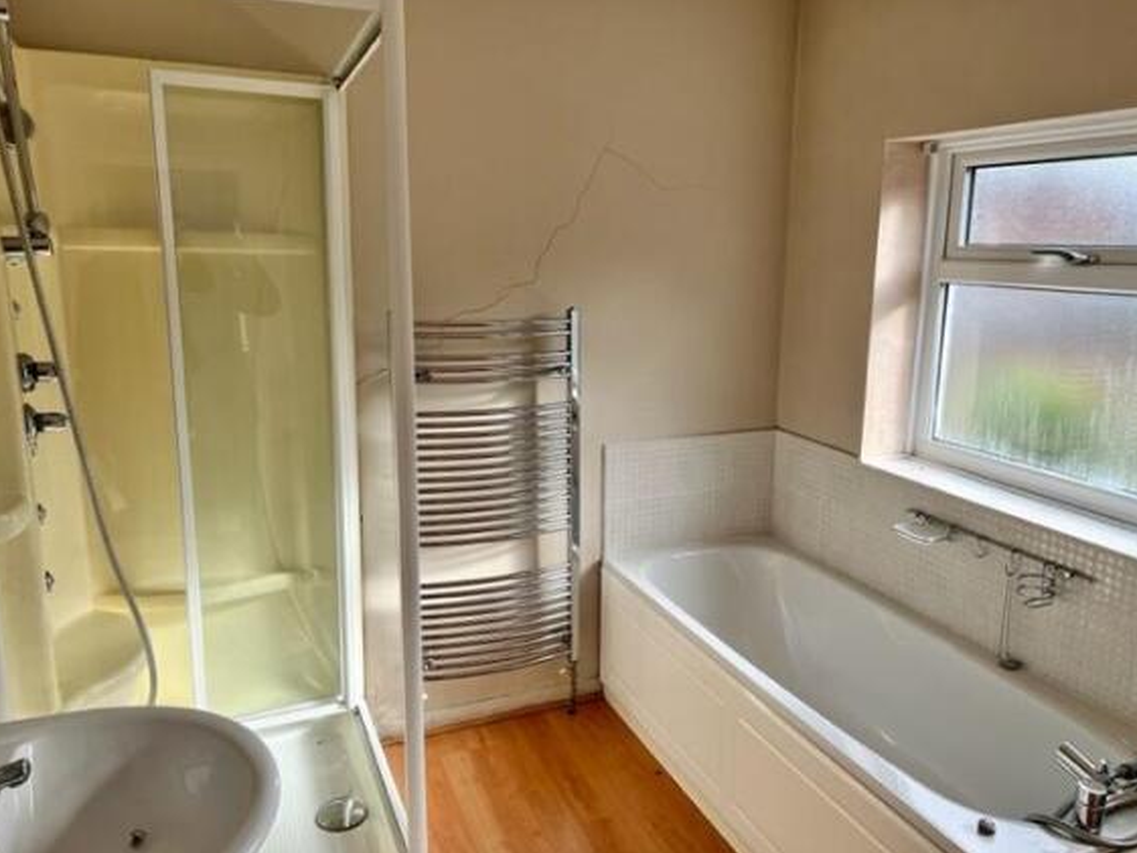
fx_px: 887
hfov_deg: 65.3
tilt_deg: -12.5
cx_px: 581
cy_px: 422
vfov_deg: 51.4
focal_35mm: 27
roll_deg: -0.6
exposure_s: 1/394
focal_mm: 5.7
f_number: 1.5
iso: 50
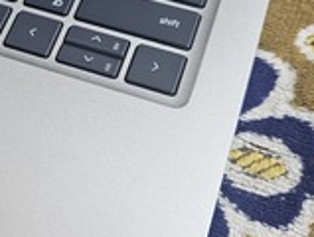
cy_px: 78
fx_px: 600
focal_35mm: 66
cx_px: 37
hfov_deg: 28.3
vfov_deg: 22.2
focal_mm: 6.3
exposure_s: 1/120
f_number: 1.7
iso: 1000
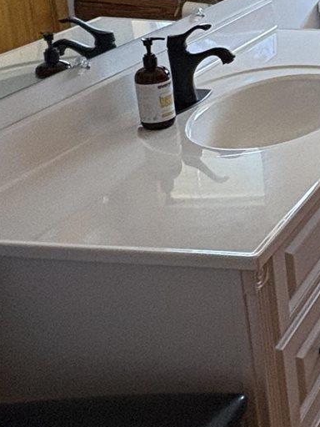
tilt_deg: -15.3
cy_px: 46
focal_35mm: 63
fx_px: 777
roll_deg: -1.1
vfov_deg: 29.5
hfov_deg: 18.7
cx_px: 558
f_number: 2.2
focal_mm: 2.22
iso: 250
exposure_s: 1/61
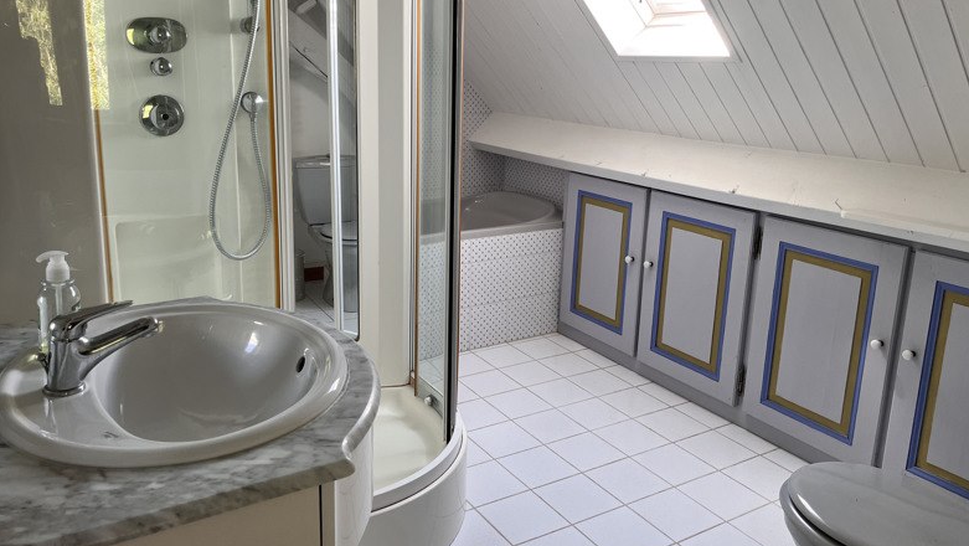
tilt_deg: -11.2
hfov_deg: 66.0
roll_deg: -0.8
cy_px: 213
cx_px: 474
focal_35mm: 29
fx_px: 745
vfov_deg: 40.0
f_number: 1.6
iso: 80
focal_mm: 5.1
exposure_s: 1/121
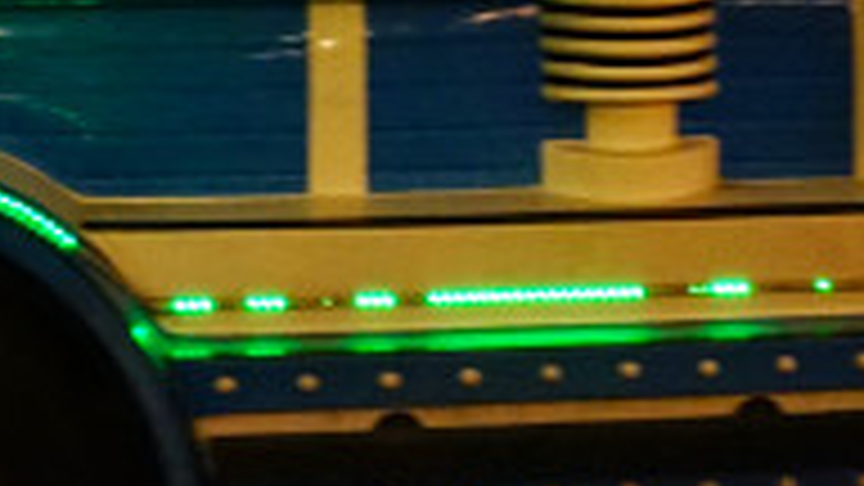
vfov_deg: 10.2
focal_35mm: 105
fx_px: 2406
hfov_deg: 20.4
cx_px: 410
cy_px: -641
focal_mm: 16
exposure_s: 1/60
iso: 3200
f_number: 4
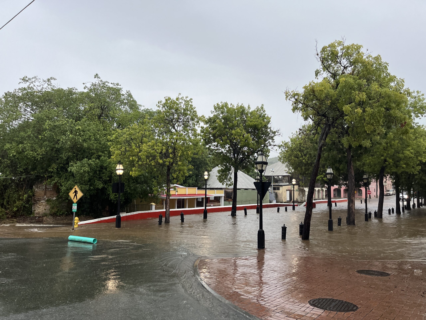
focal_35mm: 26
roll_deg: -0.6
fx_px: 320
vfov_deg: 53.1
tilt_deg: +4.6
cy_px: 160
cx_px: 213
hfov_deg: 67.3
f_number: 1.6
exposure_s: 1/100
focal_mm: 5.1
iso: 125
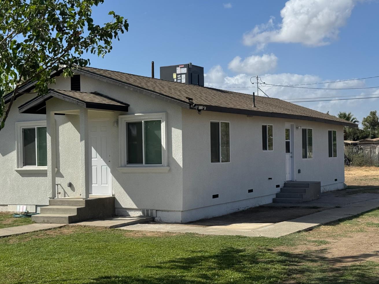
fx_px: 602
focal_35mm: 55
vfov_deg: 26.6
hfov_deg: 34.9
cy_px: 135
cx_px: 189
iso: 64
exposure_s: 1/6410
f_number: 1.78
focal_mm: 6.76
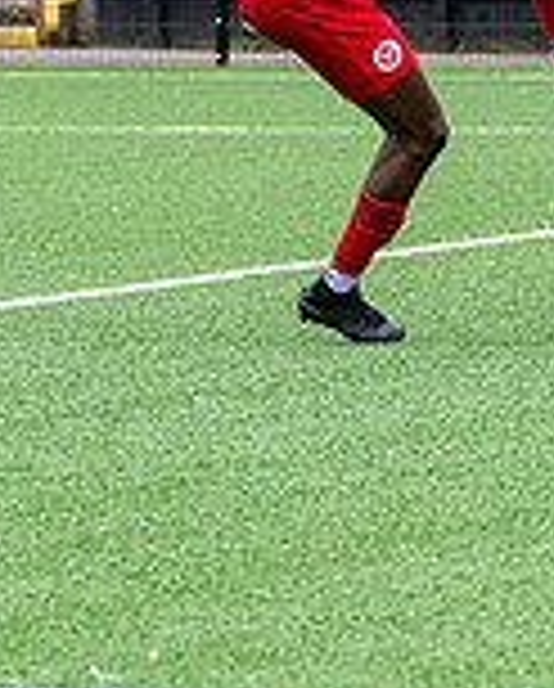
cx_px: 728
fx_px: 9992
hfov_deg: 3.2
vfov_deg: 3.9
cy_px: 83
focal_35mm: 489
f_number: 4
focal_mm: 75
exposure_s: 1/1250
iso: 800
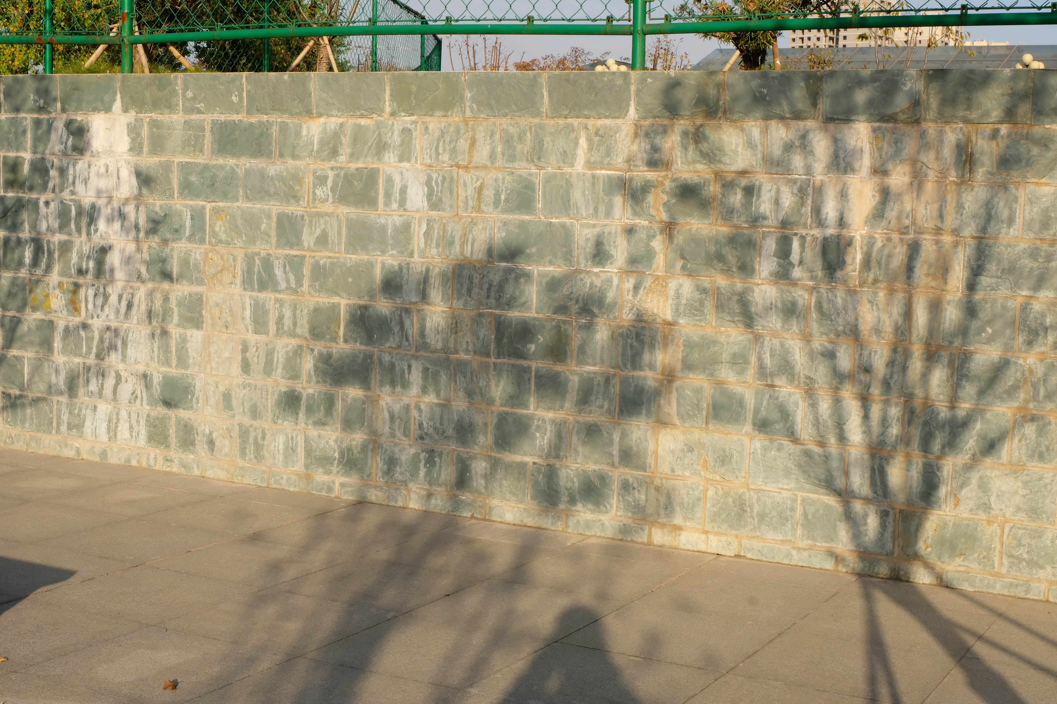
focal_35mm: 51
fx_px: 1497
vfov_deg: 26.5
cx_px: 528
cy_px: 352
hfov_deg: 38.9
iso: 400
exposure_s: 1/150
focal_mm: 34
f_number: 18
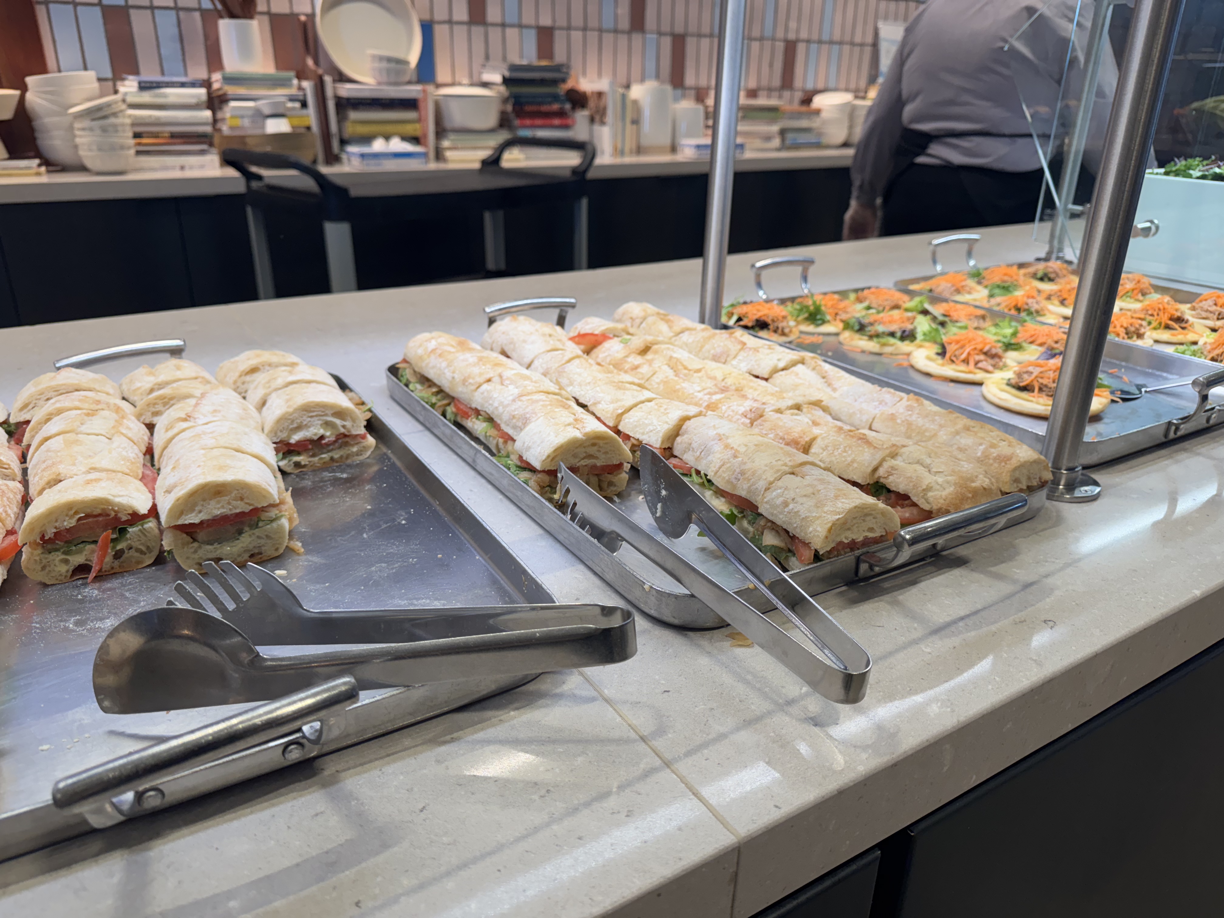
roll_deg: -1.4
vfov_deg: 56.8
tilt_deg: -24.3
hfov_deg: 71.6
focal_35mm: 24
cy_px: 459
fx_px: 849
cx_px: 612
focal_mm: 6.76
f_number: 1.78
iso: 100
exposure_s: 1/120
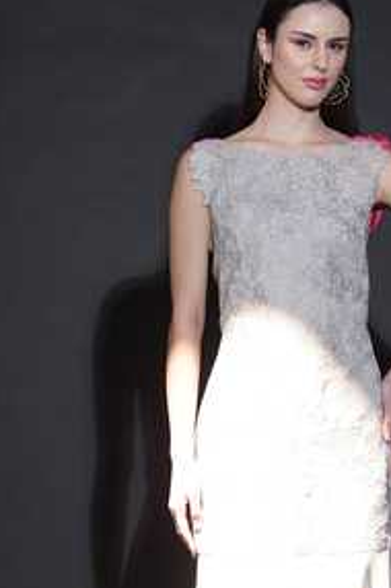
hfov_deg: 12.0
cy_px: 468
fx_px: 1862
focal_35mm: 114
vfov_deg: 17.8
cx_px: 300
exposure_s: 1/160
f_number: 2.8
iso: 640
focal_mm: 62
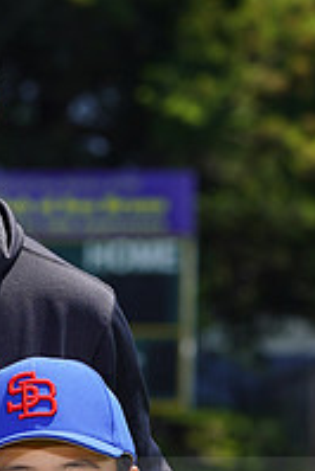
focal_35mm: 534
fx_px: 6996
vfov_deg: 3.9
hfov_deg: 2.6
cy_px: 490
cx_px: -122
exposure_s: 1/250
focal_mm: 183
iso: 100
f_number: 8
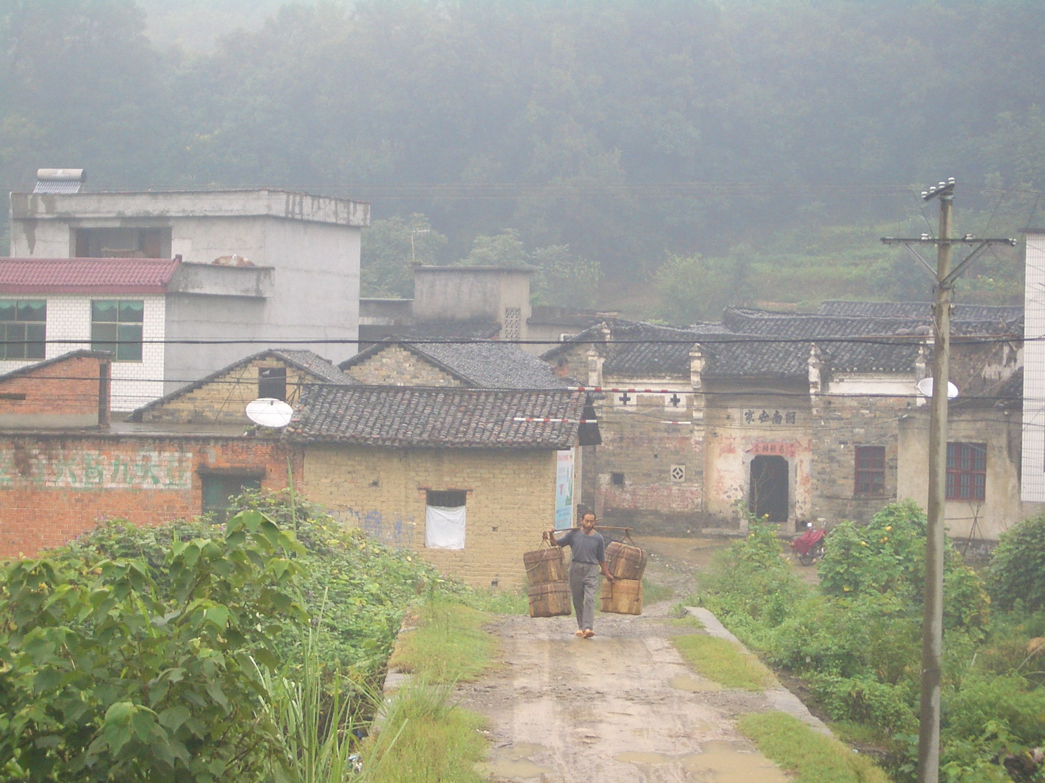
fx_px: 2657
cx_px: 522
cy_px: 392
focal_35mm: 88
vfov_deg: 16.8
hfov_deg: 22.3
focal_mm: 14.6
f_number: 4.4
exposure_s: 1/80
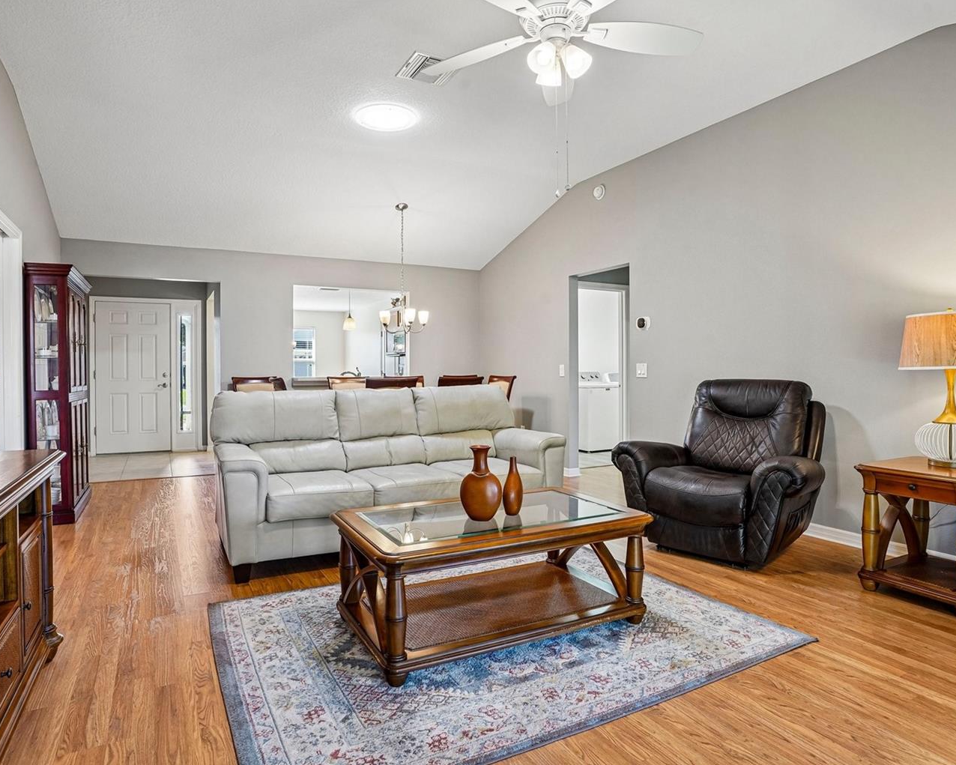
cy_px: 374
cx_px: 456
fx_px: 566
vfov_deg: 68.1
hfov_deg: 80.3
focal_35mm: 20
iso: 400
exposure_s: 1/8
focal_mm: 17
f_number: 9
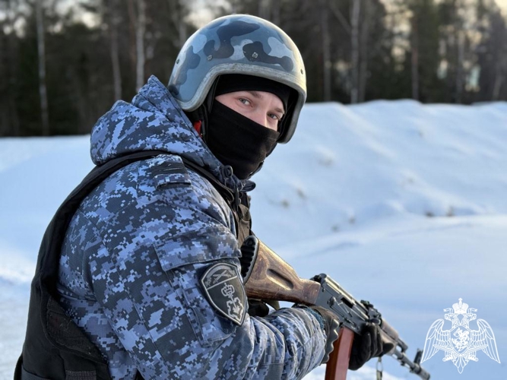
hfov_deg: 39.7
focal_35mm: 48
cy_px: 190
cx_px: 254
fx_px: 703
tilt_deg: -3.9
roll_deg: +2.0
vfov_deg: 30.3
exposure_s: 1/987
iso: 100
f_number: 1.78
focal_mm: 6.76
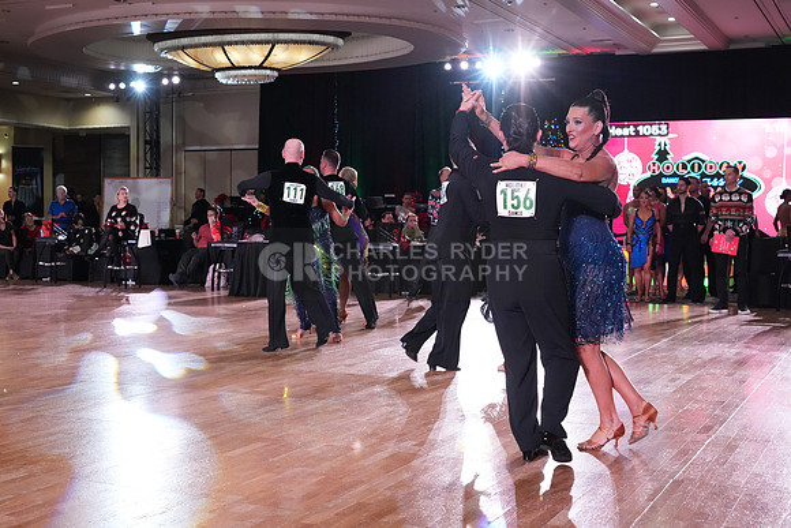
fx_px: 1055
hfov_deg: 41.1
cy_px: 264
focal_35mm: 48
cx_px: 396
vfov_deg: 28.1
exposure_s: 1/320
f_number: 5.6
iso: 5000
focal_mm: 48
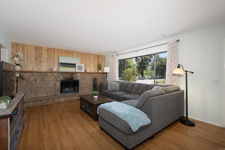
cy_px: 75
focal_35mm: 16
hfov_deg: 96.7
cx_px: 112
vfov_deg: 73.8
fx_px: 100
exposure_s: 1/250
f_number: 8
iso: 320
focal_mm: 16
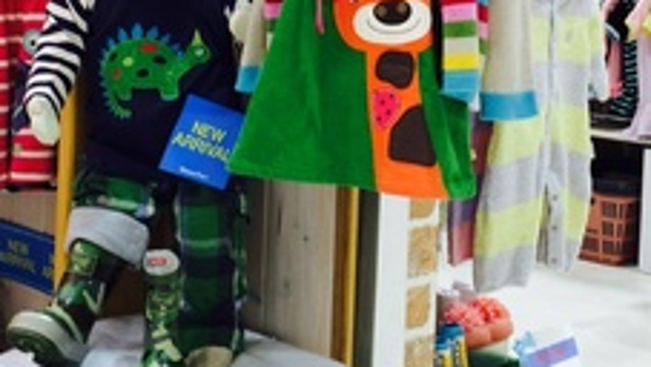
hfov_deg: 29.3
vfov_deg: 16.5
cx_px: 348
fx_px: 1244
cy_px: 6
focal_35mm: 72
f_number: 2.2
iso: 50
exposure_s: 1/50
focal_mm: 4.12
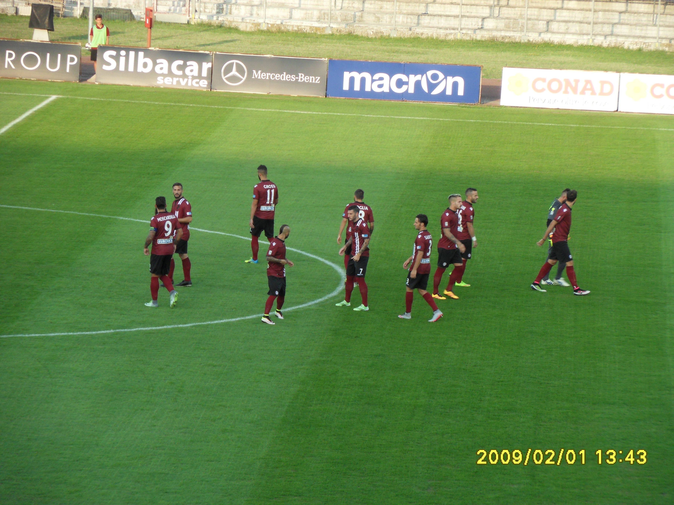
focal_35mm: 240
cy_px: 252
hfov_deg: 8.2
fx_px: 4673
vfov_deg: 6.2
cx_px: 337
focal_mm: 42
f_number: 5.8
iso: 100
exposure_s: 1/125
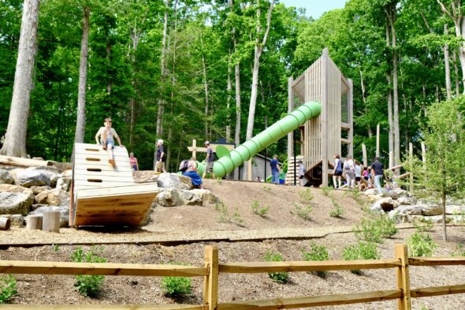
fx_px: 581
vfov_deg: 29.8
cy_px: 155
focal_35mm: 45
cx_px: 232
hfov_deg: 43.6
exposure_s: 1/170
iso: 160
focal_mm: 30.1
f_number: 5
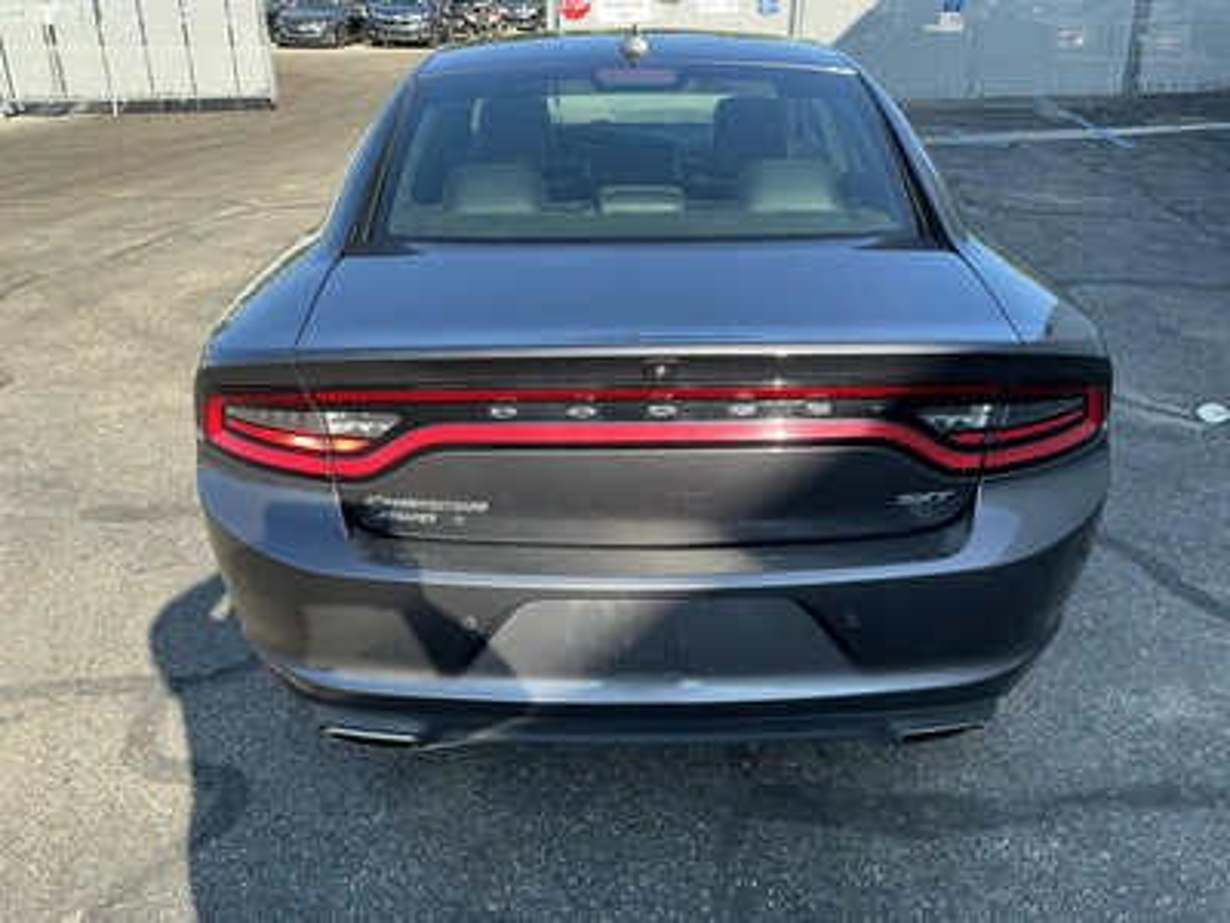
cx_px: 615
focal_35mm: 28
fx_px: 995
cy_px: 462
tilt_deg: -23.0
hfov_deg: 63.4
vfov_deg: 49.7
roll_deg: +0.7
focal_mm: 3
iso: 25
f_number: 1.8
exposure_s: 1/367
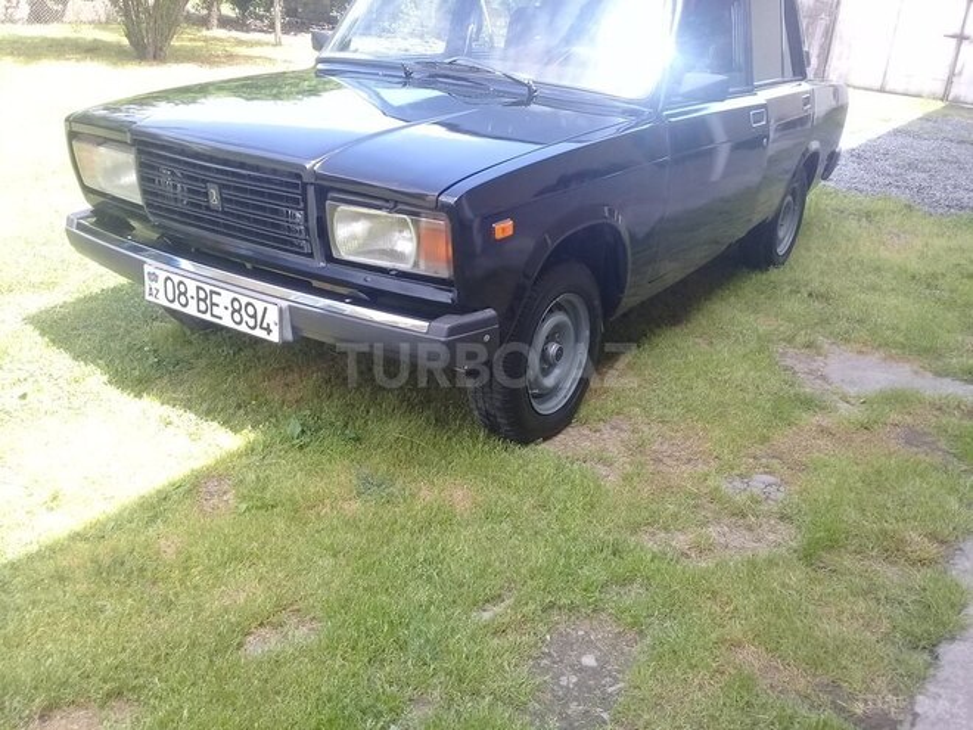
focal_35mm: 31
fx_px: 871
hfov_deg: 58.4
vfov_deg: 45.4
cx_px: 486
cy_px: 365
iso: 50
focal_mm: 3.3
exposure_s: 1/174
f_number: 2.2
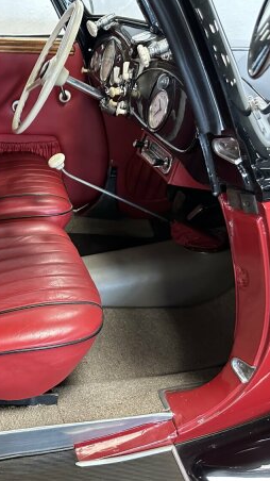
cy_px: 236
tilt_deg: -30.3
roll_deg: +0.5
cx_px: -46
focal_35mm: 37
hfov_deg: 28.3
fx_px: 471
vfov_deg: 54.0
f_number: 1.78
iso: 800
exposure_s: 1/60
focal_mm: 6.86
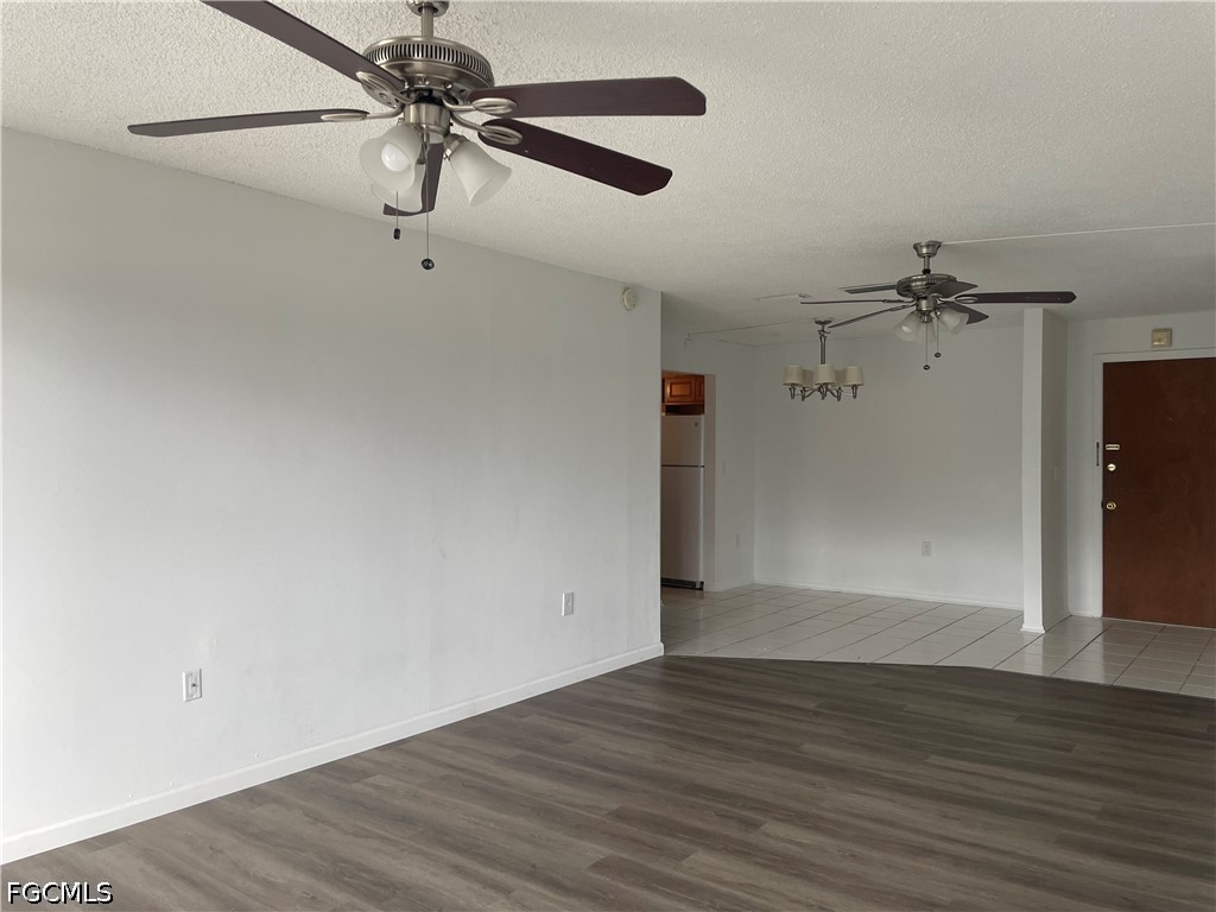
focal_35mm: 26
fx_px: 913
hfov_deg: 67.3
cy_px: 456
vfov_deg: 53.1
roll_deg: -0.1
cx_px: 608
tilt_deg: +0.7
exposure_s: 1/121
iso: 64
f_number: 1.6
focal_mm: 4.2
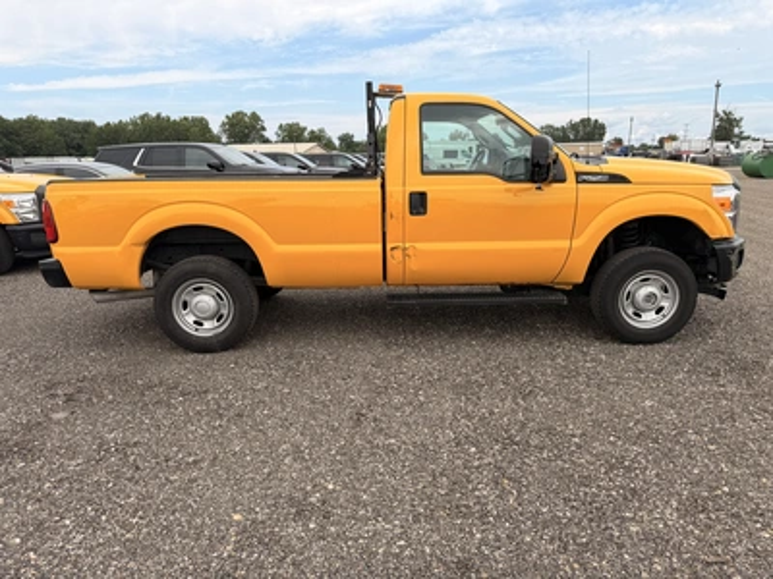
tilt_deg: -11.6
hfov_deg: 71.6
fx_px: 536
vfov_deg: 56.8
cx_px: 386
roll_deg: +1.3
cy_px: 290
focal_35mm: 24
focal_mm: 6.76
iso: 80
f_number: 1.78
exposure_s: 1/2703
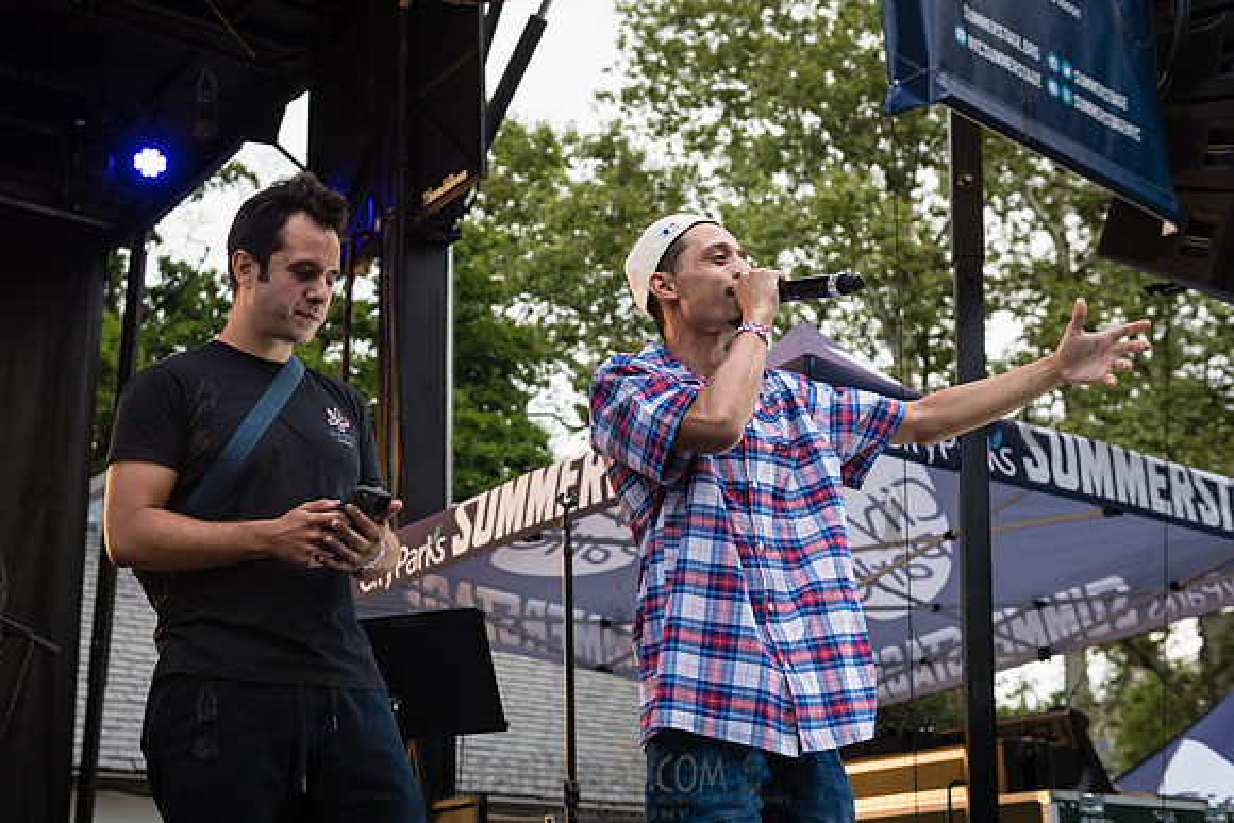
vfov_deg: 27.5
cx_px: 549
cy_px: 451
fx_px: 1681
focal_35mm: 49
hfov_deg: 40.3
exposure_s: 1/160
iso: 1000
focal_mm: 42
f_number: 4.5
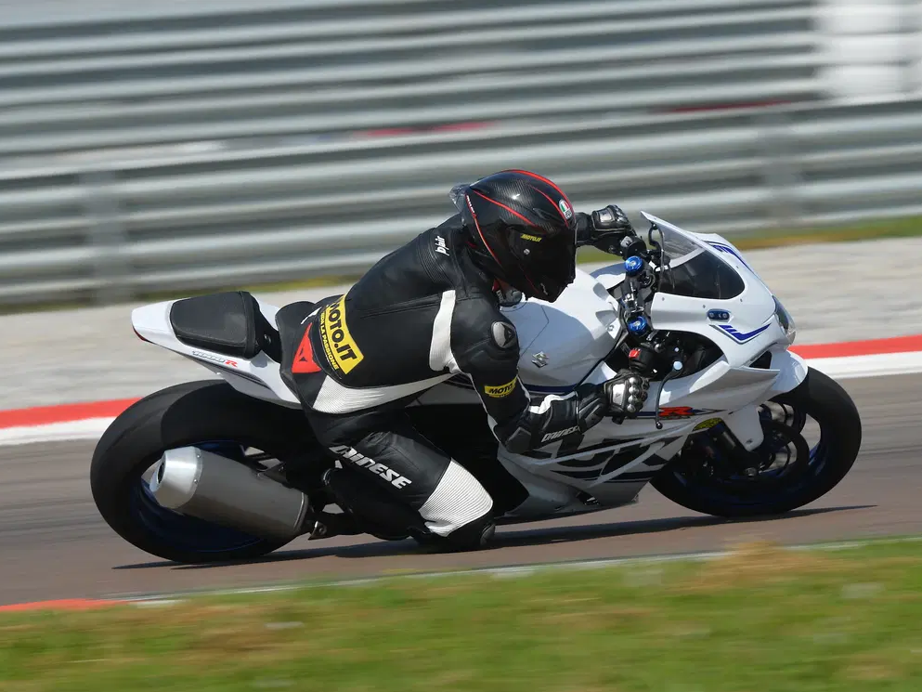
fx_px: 18567
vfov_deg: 2.1
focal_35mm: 697
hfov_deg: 2.8
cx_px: 487
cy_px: 330
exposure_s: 1/200
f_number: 20
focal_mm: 600
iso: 160
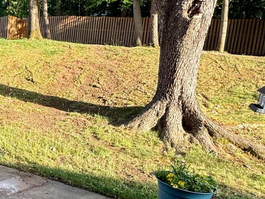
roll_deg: -4.2
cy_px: 94
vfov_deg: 35.1
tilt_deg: -6.4
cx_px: 2
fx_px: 314
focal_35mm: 41
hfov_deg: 40.3
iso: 50
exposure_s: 1/270
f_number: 2.2
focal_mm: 2.22
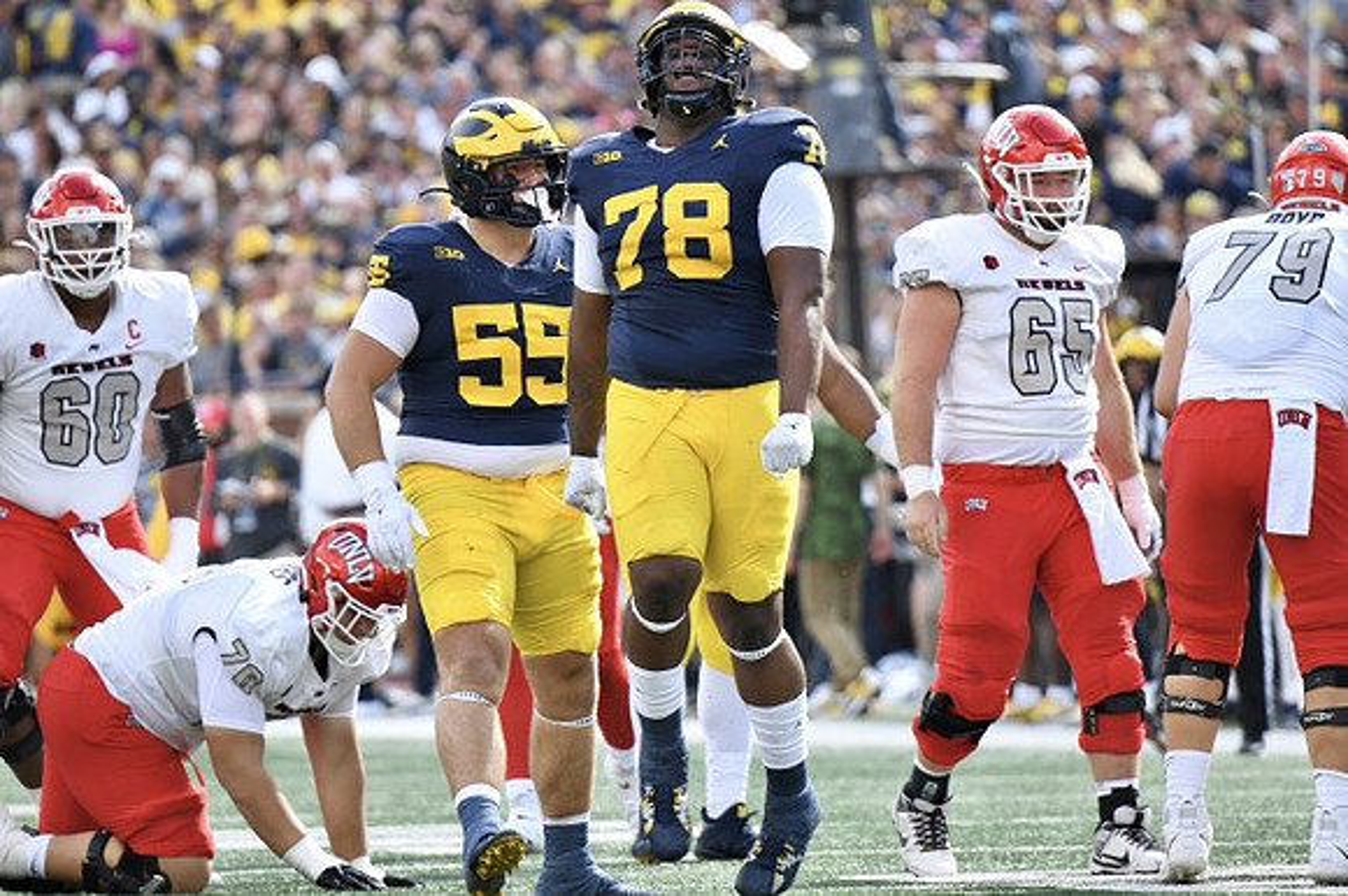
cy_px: 448
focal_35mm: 456
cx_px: 674
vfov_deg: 3.0
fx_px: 17064
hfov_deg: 4.5
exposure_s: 1/640
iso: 640
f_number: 5.6
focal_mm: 380
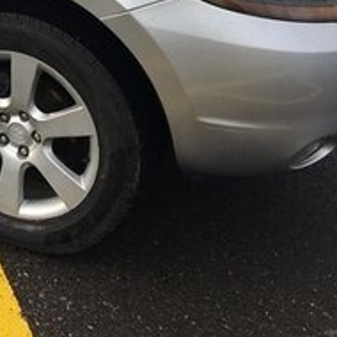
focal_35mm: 89
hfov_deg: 18.0
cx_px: -119
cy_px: -67
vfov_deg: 18.5
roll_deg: -1.7
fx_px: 980
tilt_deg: -15.3
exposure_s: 1/827
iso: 25
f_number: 2.2
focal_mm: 4.15
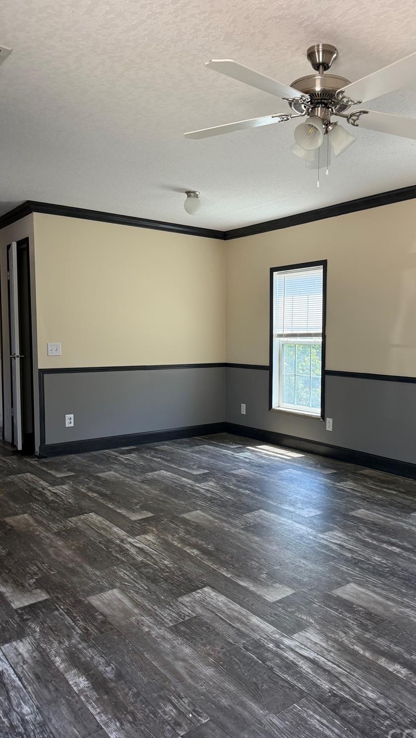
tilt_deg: -4.2
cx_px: 270
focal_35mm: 27
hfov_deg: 42.5
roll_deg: -0.8
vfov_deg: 69.8
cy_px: 377
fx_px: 529
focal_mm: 6.76
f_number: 1.78
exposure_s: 1/234
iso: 160
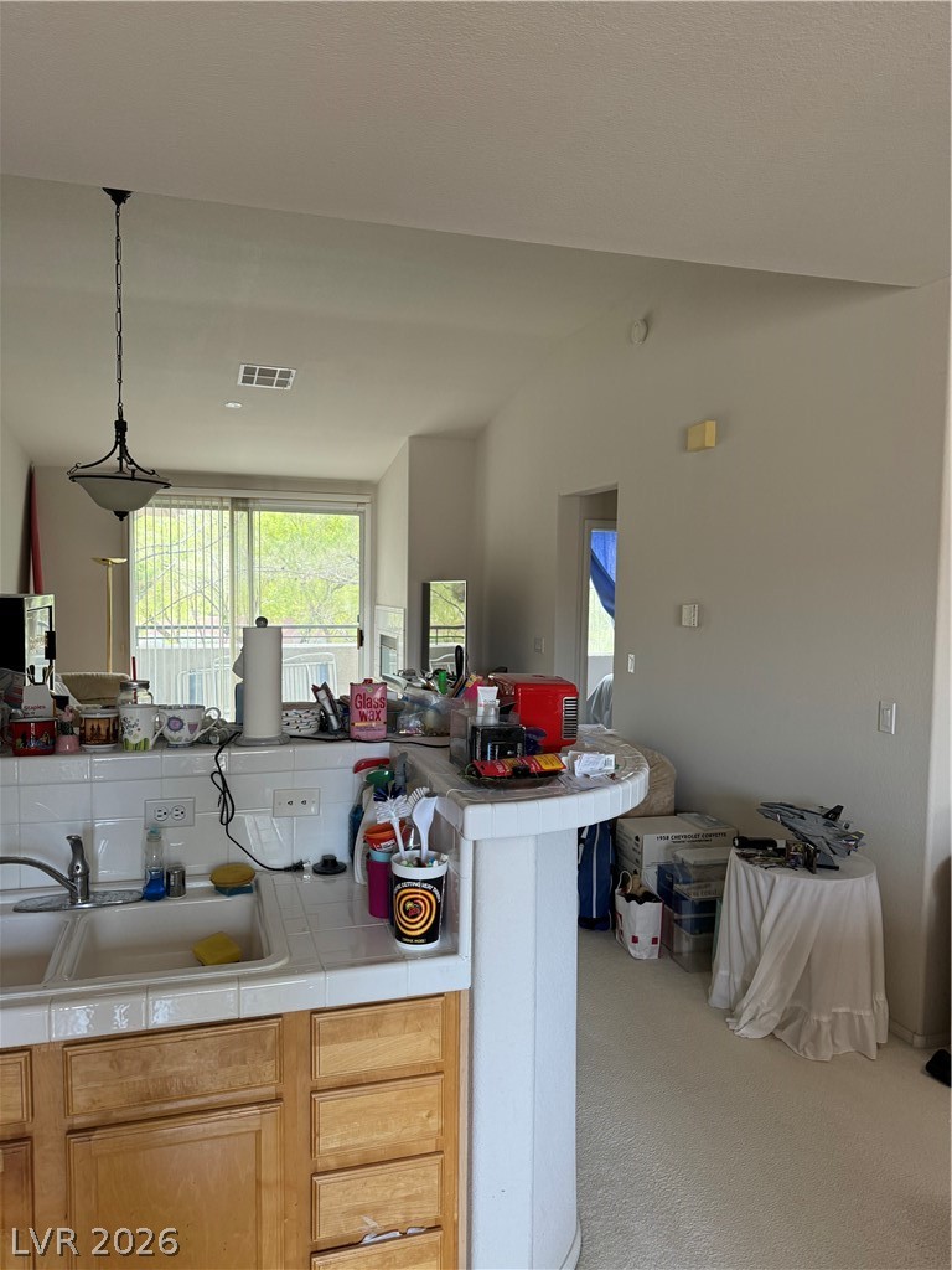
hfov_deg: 56.8
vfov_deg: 71.6
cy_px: 635
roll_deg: -0.2
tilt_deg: -3.8
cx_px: 476
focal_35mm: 24
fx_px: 880
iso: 200
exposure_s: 1/90
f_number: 1.78
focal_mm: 6.76
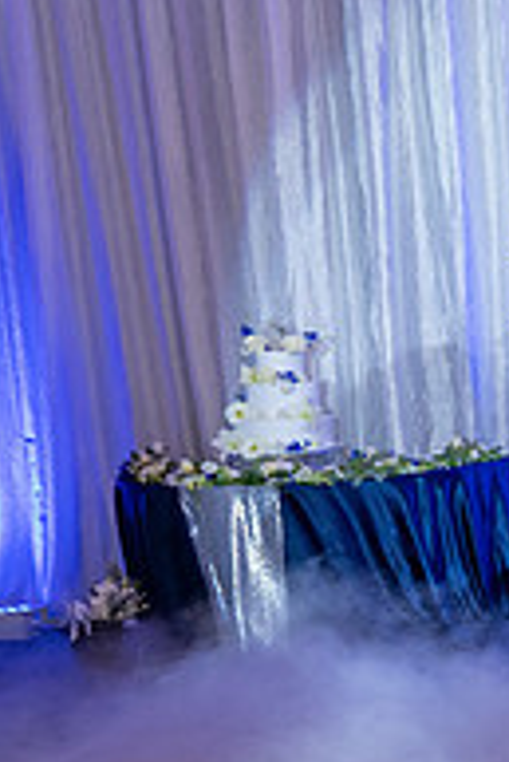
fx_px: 1524
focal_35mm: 72
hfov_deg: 14.6
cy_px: 563
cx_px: 1109
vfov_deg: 27.7
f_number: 4
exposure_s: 1/200
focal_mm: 24
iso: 1600
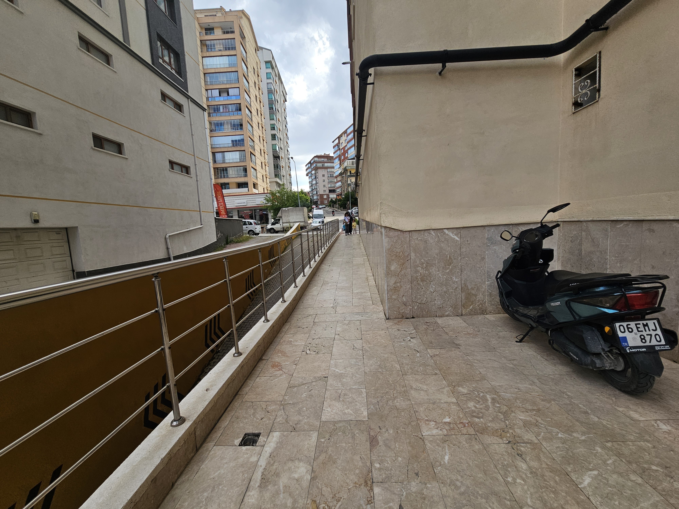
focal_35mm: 13
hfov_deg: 106.2
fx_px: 255
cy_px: 254
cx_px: 340
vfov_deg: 89.9
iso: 50
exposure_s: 1/696
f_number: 2.2
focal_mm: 2.2
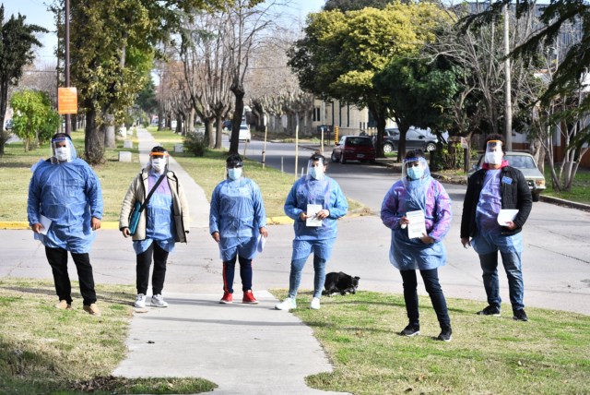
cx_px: 295
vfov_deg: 16.6
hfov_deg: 24.6
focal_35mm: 82
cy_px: 198
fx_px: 1353
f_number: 5
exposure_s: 1/400
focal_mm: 55
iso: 100
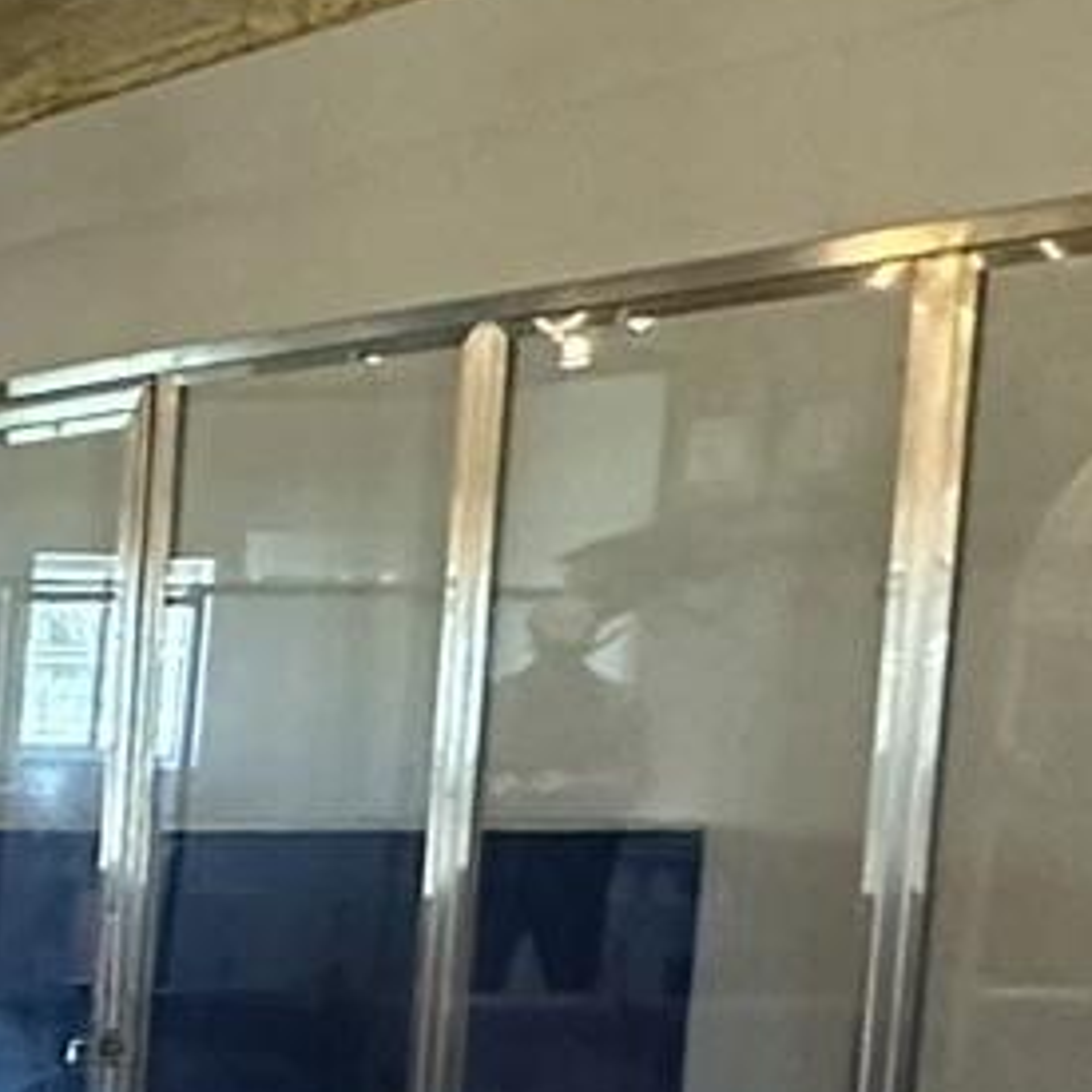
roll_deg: +0.2
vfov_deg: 18.5
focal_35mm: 92
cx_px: -1723
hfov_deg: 12.9
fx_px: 3284
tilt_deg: -5.9
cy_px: 1021
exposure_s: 1/60
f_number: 2.2
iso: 400
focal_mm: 2.22
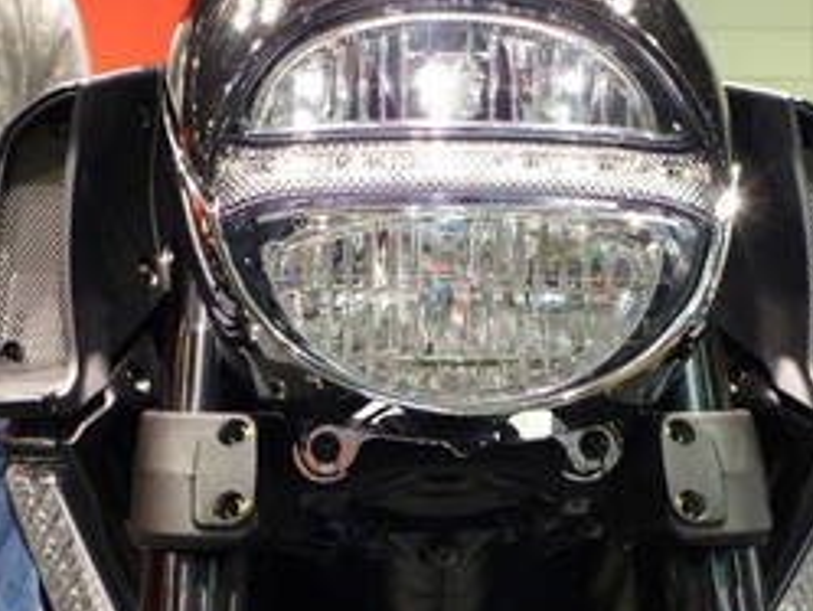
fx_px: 1269
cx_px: 415
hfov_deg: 35.5
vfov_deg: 27.1
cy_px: 297
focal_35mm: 54
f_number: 3.3
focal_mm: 4.9
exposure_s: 1/15
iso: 400
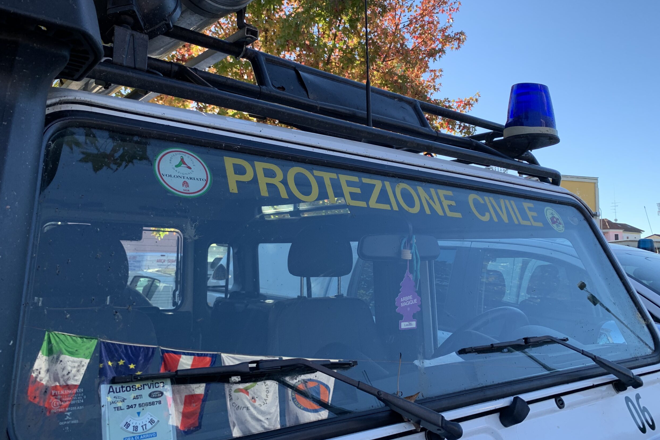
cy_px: 195
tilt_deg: +4.2
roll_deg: -1.0
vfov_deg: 46.3
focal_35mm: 28
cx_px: 336
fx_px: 513
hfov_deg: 65.5
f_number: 1.8
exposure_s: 1/500
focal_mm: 4.25
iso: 25
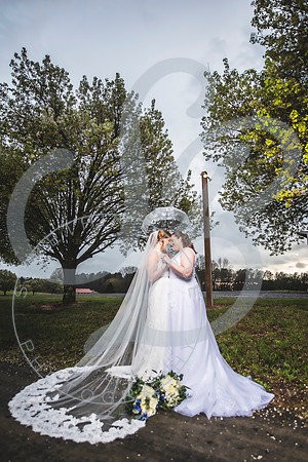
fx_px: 231
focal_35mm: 18
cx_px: 154
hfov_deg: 67.4
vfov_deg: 90.0
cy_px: 231
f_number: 2.8
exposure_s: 1/640
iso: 100
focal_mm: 18
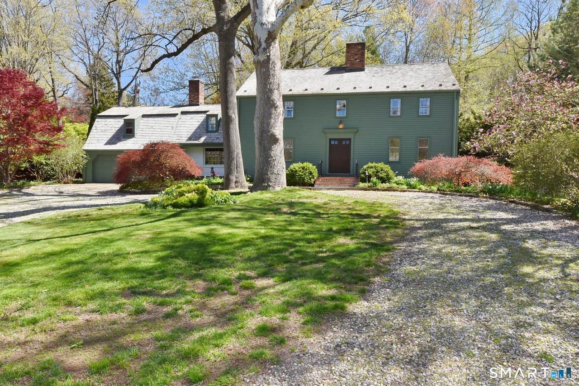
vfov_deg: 53.2
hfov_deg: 73.7
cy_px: 193
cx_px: 290
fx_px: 386
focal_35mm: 24
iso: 500
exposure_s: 1/200
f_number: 22
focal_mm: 24
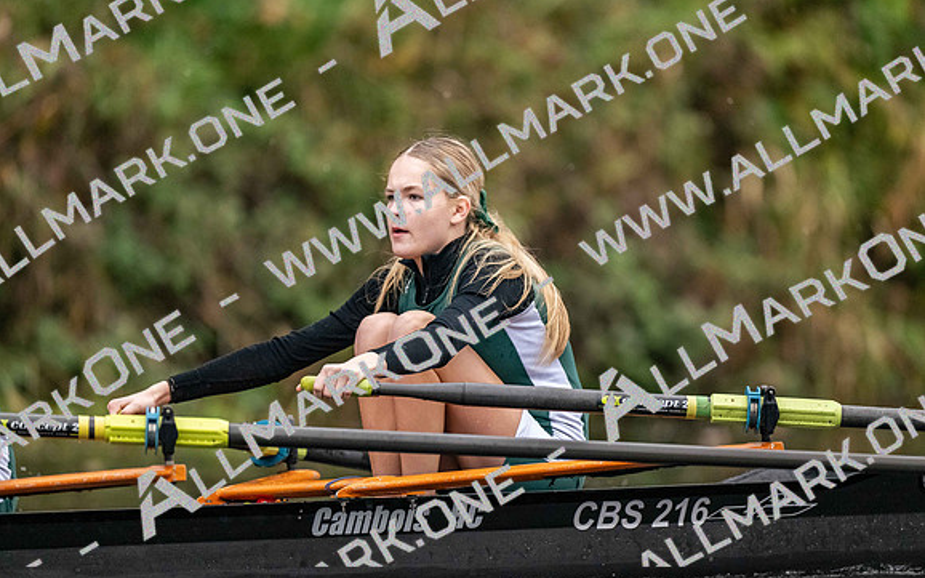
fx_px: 15475
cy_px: 292
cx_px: 462
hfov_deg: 3.4
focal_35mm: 614
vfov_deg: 2.1
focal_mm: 600
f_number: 4
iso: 6400
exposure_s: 1/2500
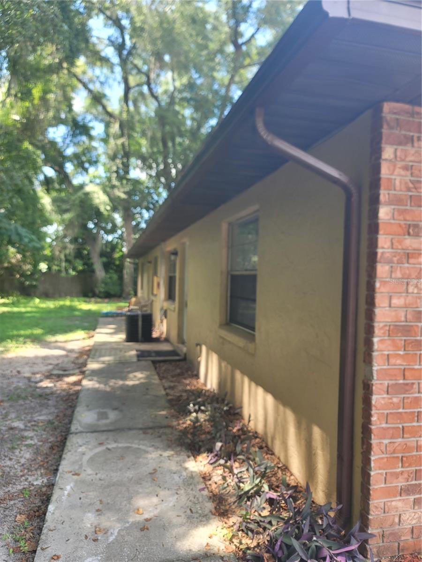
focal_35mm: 25
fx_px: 406
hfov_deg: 54.9
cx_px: 211
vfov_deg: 69.4
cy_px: 281
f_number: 1.8
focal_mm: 7
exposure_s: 1/120
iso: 50
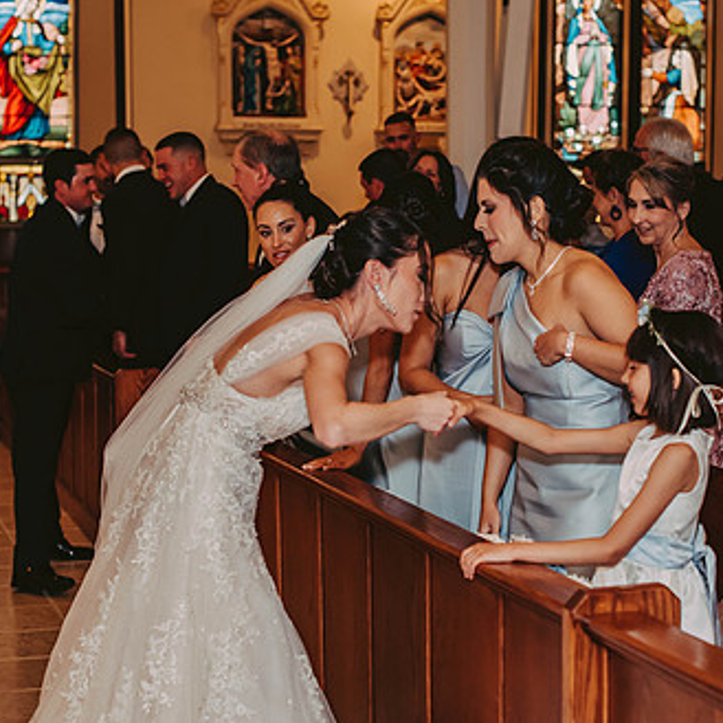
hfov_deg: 23.1
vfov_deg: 23.1
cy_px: 386
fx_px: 1772
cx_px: 393
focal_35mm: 75
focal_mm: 50
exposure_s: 1/125
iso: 800
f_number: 2.8
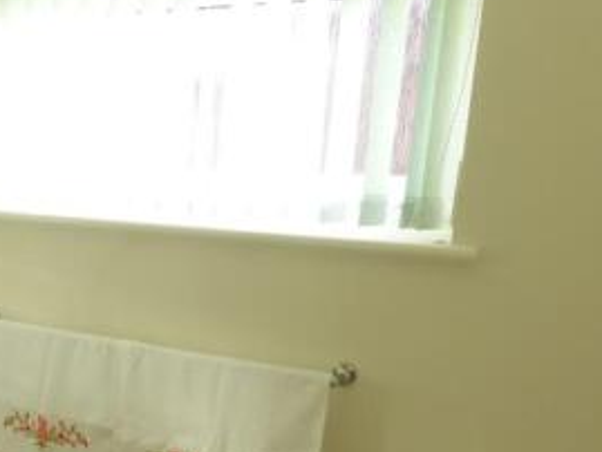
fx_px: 905
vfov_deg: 27.3
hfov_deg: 33.5
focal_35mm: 52
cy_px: 382
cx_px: -8
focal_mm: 4.3
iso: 125
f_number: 3.3
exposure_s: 1/60
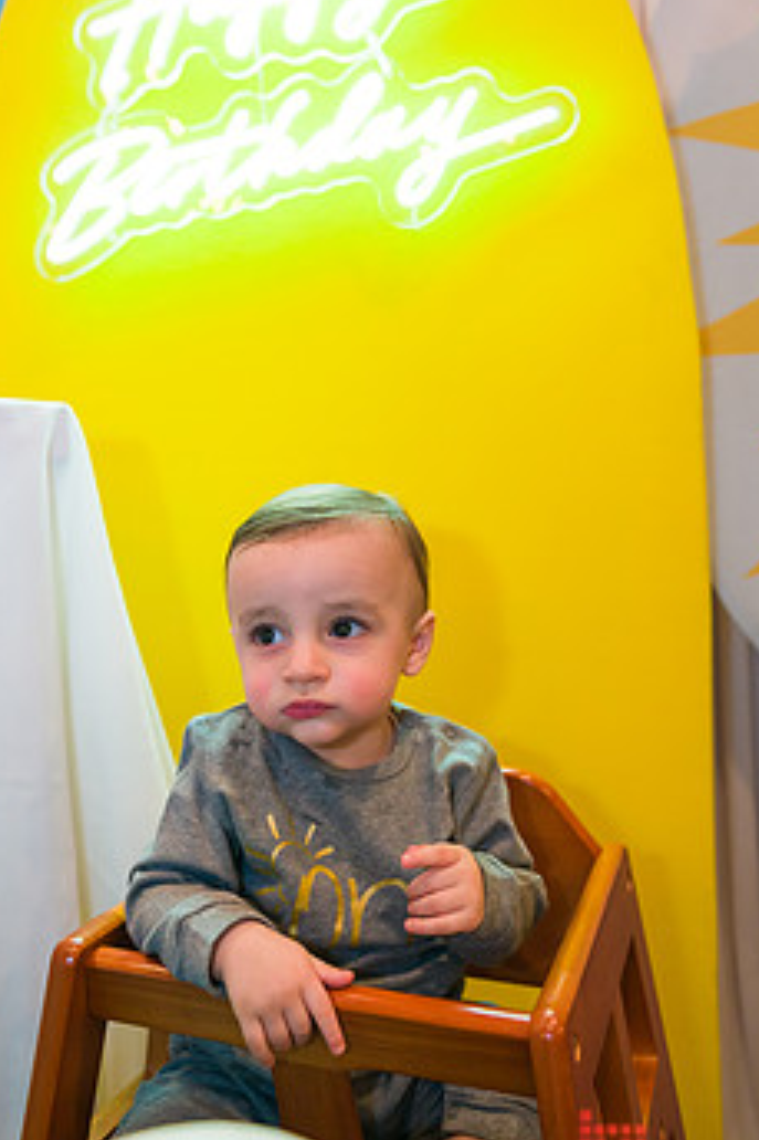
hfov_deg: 38.7
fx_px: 1076
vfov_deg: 55.8
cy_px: 534
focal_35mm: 34
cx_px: 317
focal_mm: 26
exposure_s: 1/200
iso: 1600
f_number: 4
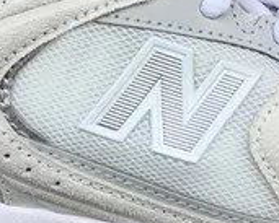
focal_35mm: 159
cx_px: 160
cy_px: 295
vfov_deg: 9.5
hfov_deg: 12.1
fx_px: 1314
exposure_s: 1/612
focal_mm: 3.3
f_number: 2.4
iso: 25
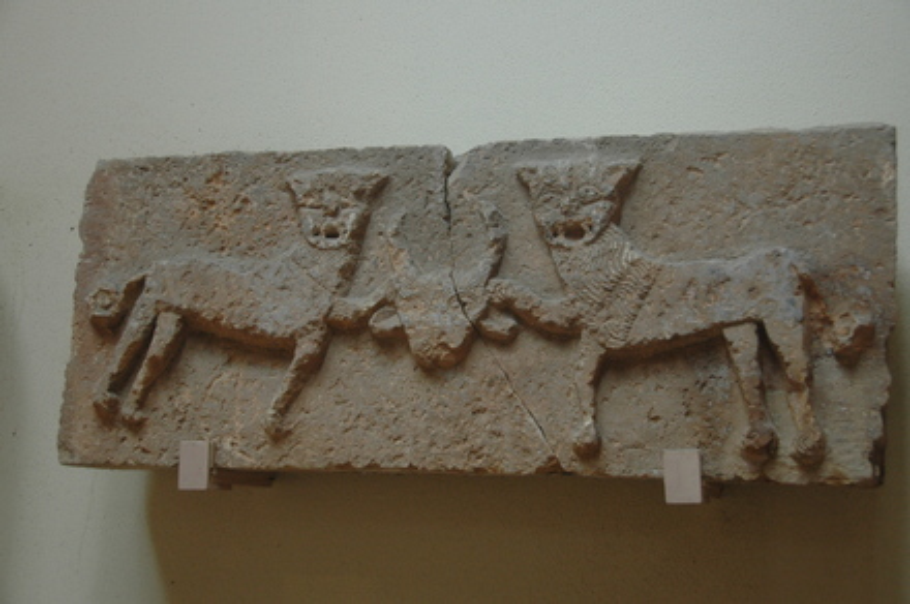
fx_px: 1325
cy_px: 302
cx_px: 455
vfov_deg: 25.7
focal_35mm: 52
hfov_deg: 37.9
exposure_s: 1/60
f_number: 4.2
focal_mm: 35
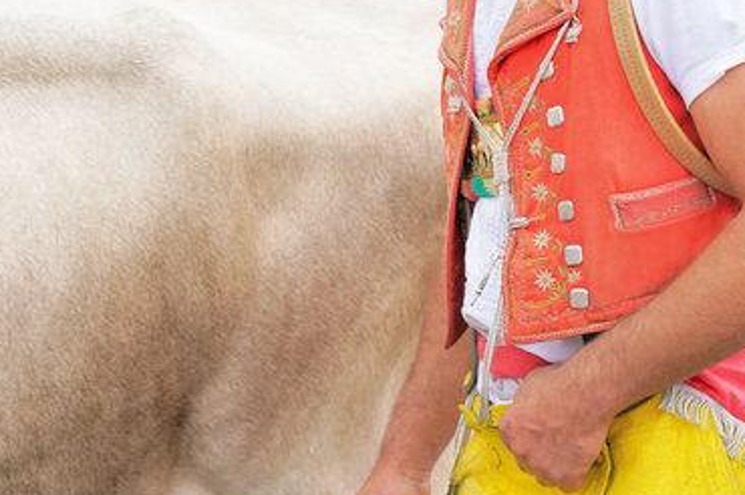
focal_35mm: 207
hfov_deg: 9.9
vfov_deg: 6.6
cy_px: -66
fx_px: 4280
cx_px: 457
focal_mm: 85
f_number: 5.6
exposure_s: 1/640
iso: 400
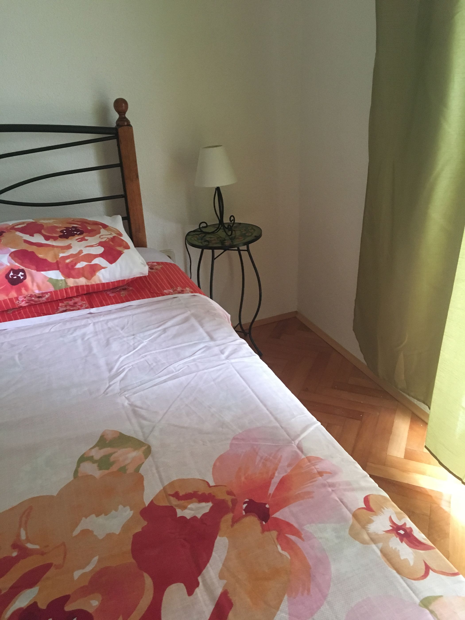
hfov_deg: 48.2
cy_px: 310
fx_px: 519
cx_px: 232
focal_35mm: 29
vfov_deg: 61.7
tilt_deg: -26.5
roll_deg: +3.7
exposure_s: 1/33
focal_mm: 4.15
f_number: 2.2
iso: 250
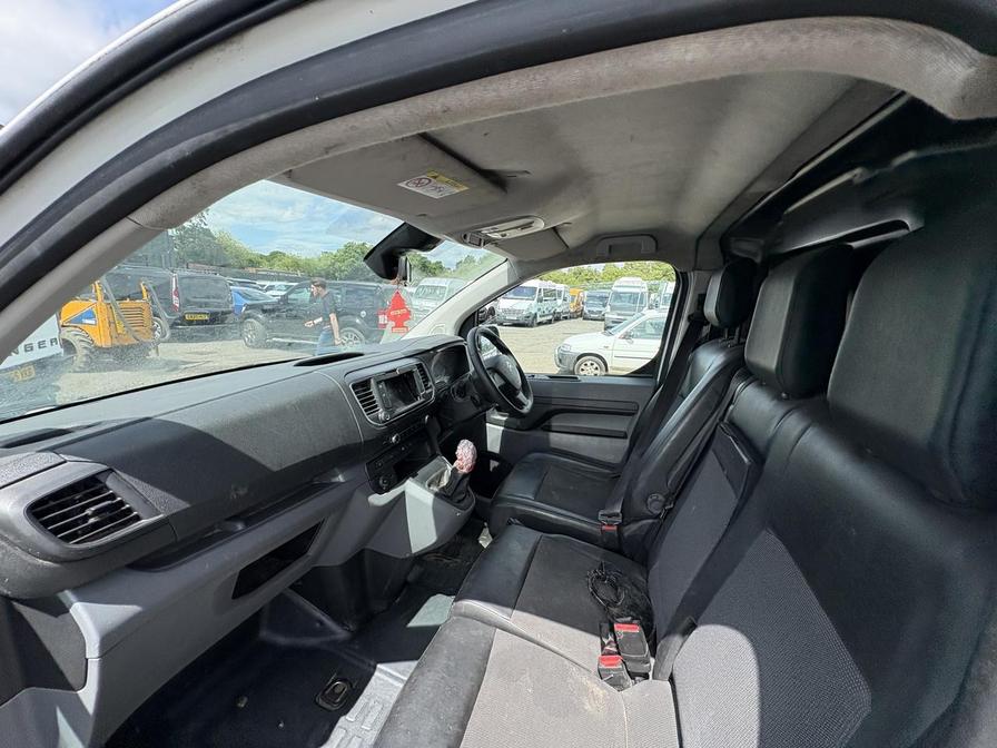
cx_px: 498
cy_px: 374
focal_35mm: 14
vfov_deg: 85.7
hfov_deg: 102.1
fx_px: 403
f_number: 2.2
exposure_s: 1/771
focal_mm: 2.22
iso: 64
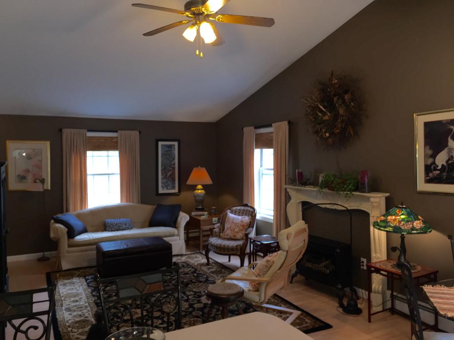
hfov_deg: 61.7
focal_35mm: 29
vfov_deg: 48.2
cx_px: 227
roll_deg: +0.4
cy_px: 170
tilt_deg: -1.1
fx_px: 380
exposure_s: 1/30
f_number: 2.2
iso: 50
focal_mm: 4.15
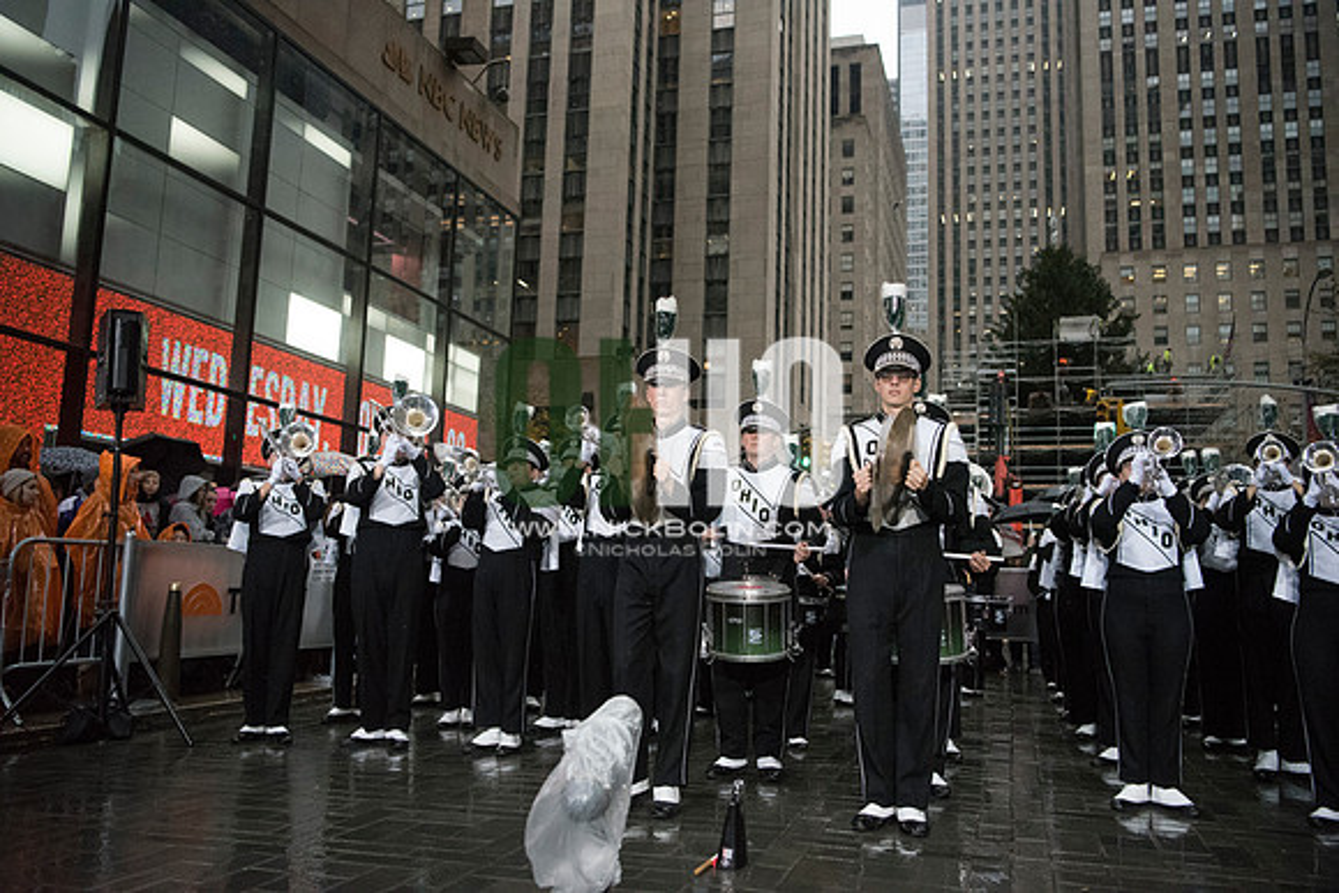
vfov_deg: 42.3
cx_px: 670
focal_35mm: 31
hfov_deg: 60.3
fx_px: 1153
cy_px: 446
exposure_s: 1/4000
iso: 10000
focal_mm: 31
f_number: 2.8
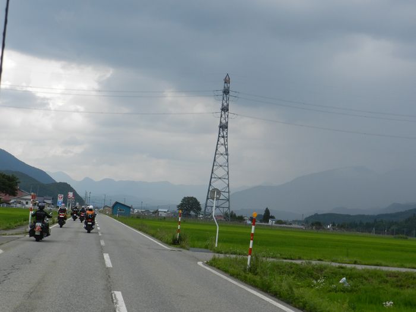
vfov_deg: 27.5
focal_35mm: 53
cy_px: 156
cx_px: 208
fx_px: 637
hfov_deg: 36.2
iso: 160
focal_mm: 9.4
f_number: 4.4
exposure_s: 1/800
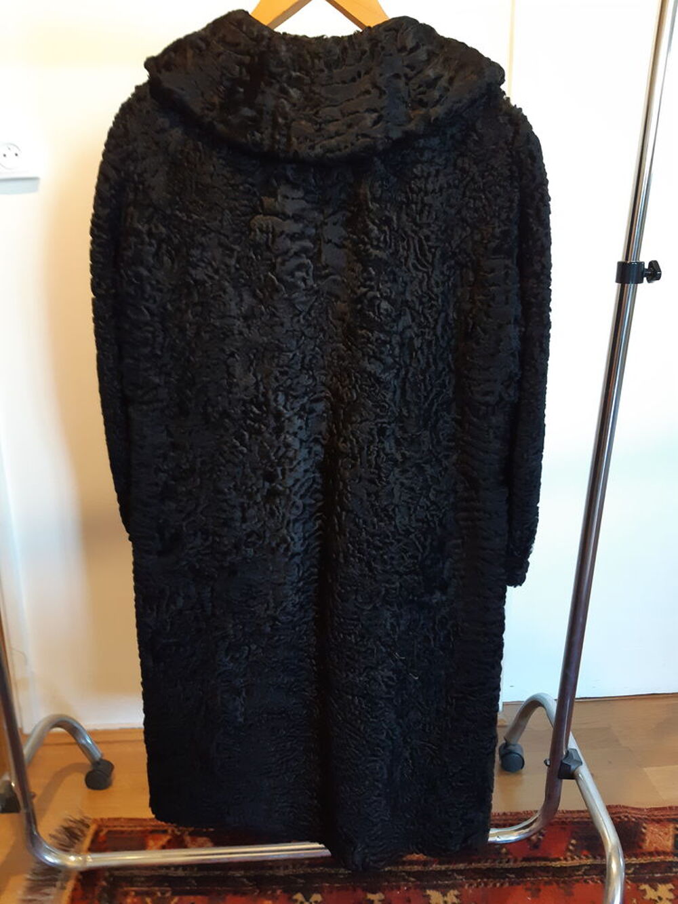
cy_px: 452
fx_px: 679
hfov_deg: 53.1
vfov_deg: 67.3
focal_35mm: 26
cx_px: 339
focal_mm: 3.93
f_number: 1.7
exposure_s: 1/33
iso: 200
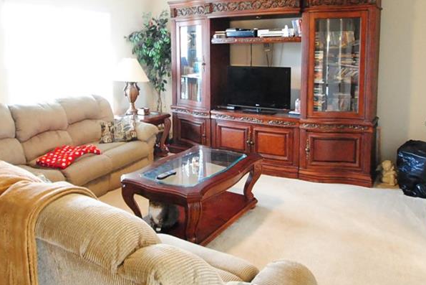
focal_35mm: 31
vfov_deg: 41.5
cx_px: 170
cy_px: 85
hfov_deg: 59.8
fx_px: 367
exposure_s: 1/10
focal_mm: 12
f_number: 7.1
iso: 1600
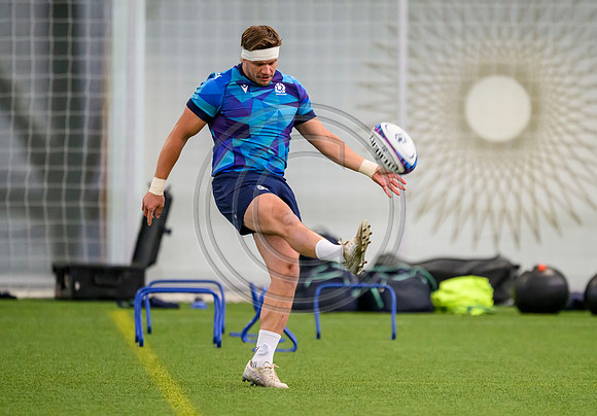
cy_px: 239
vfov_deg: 2.1
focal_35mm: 686
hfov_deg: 3.0
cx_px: 367
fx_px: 11528
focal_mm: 560
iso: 6400
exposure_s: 1/1250
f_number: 4
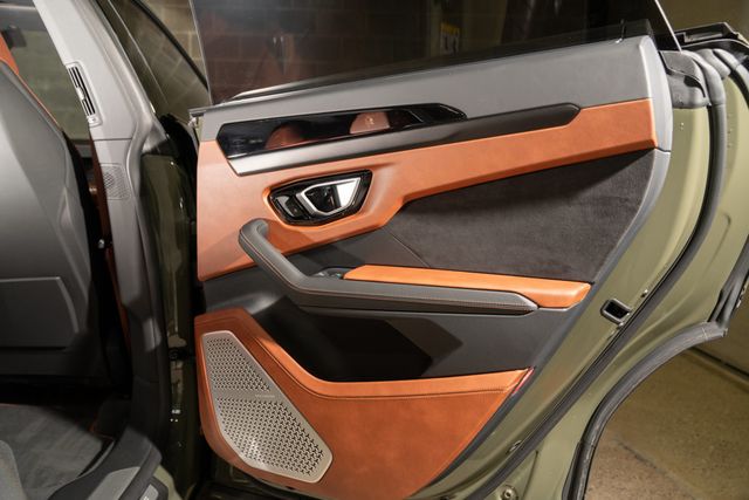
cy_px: 250
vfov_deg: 46.4
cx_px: 374
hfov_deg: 65.5
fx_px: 583
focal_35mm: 28
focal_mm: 28
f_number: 3.5
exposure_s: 1/50
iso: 400
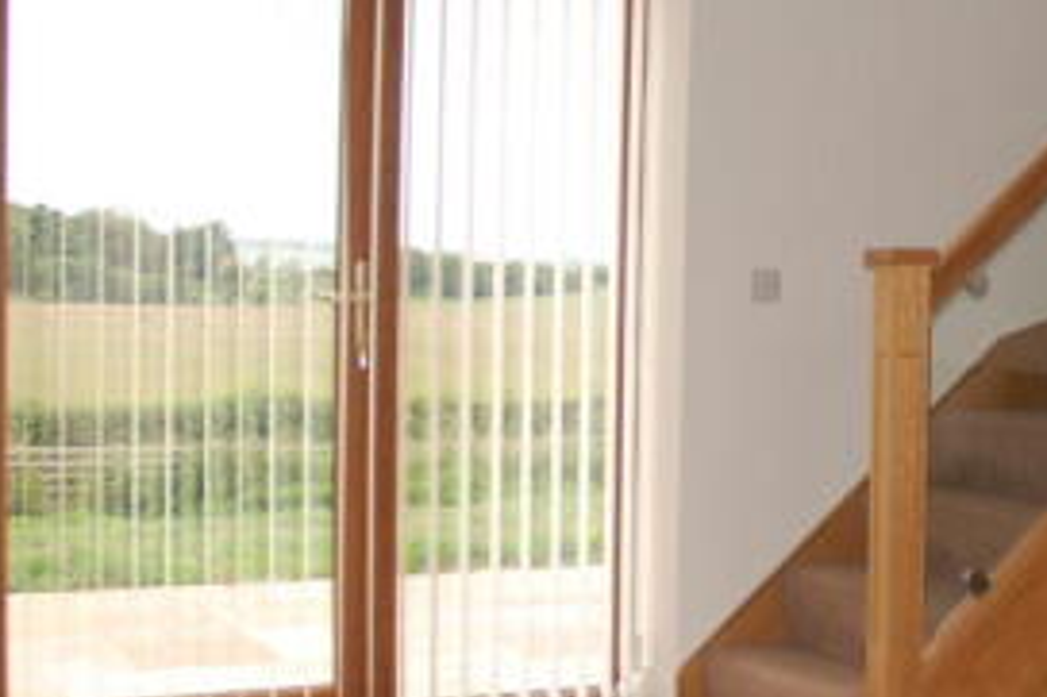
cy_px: 397
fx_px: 1889
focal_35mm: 65
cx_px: 966
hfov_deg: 29.5
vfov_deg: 20.9
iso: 200
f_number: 3.5
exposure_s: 1/160
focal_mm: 18
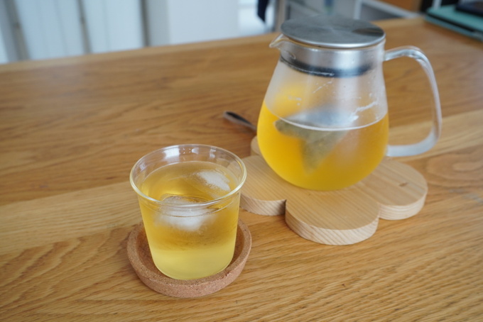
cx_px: 242
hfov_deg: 55.1
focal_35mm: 34
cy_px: 161
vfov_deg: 38.4
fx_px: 463
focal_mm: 23
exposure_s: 1/40
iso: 500
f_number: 5.6
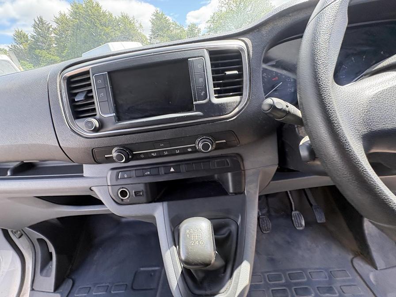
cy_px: 148
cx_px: 198
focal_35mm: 14
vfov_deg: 85.7
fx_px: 160
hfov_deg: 102.1
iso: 125
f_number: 2.2
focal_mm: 2.22
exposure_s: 1/103
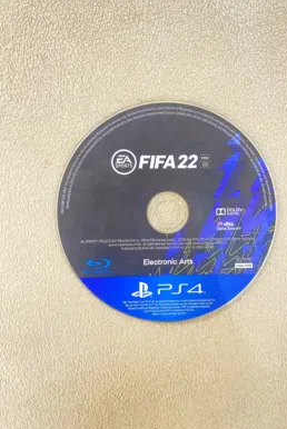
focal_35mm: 28
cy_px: 211
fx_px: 334
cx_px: 158
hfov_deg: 46.4
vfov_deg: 65.4
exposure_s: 1/25
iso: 500
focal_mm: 4.25
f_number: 1.8
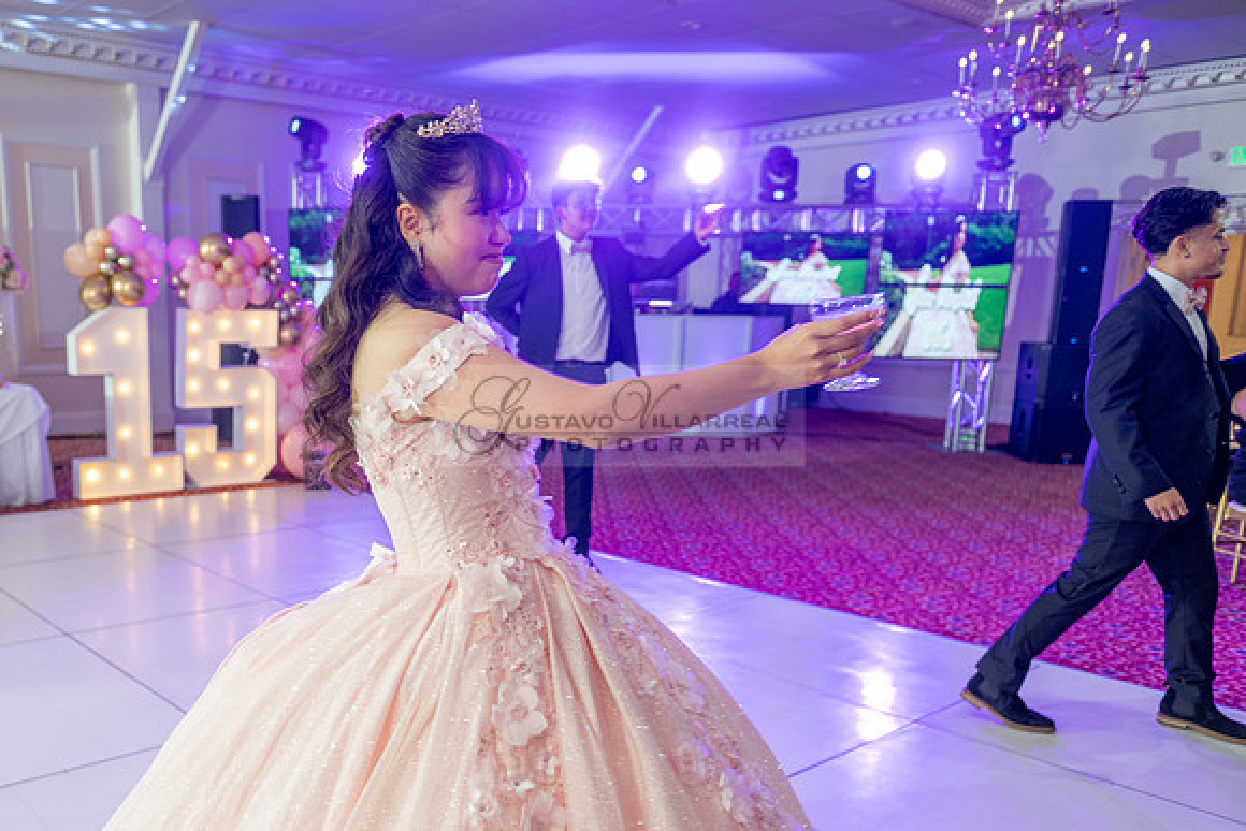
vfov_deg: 41.3
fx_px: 1091
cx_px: 428
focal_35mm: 32
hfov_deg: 58.3
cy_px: 532
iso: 400
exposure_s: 1/100
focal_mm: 24
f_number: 2.8
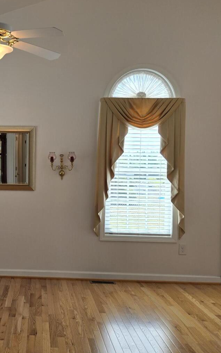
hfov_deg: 26.1
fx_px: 463
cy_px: 171
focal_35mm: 48
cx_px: 27
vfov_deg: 41.8
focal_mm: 6.3
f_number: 1.7
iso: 20
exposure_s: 1/120
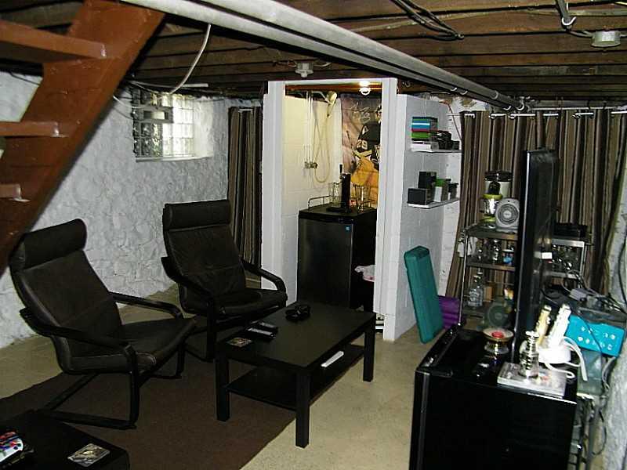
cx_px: 314
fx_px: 507
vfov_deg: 49.7
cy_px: 235
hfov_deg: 63.4
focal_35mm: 28
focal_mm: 5
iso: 200
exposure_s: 1/30
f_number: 3.5
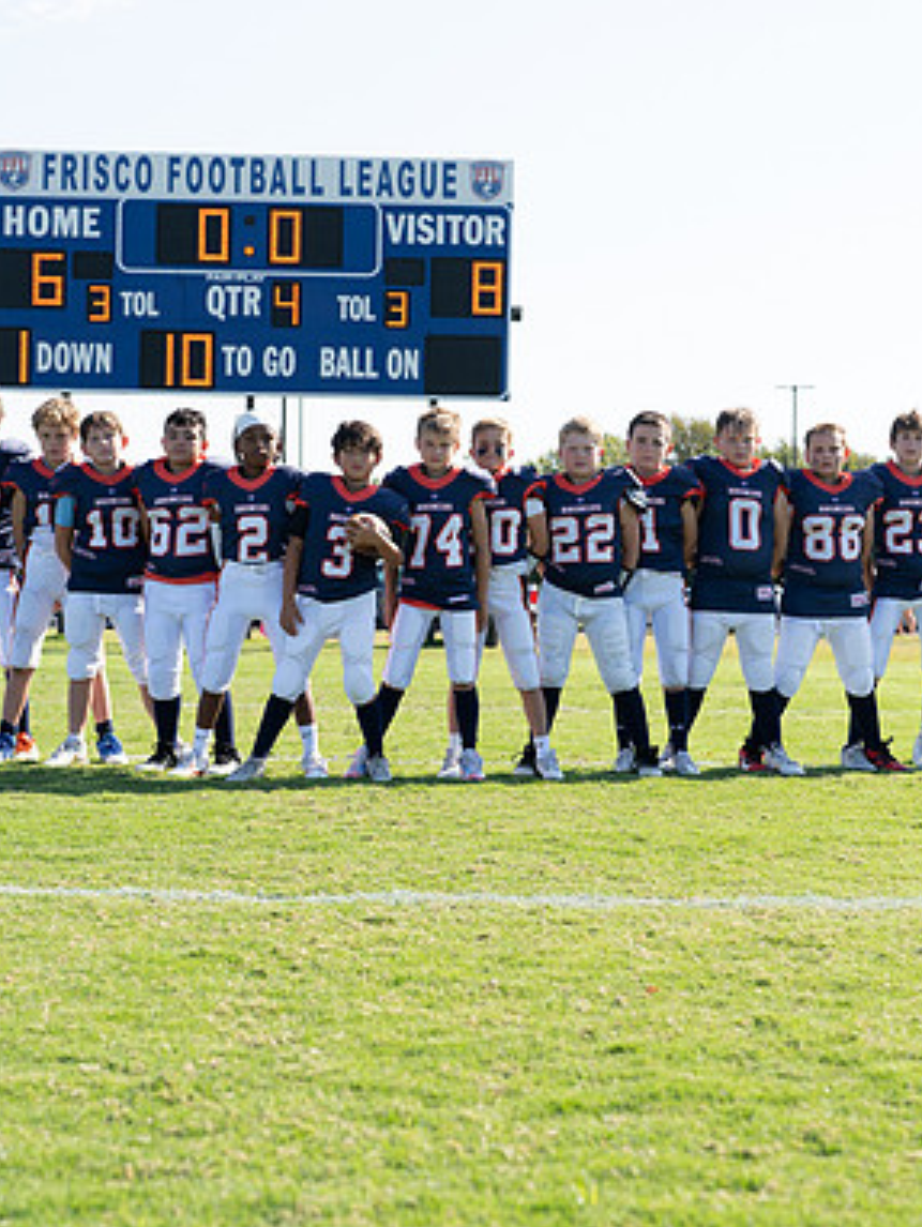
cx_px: 386
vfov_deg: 26.7
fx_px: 2590
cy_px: 618
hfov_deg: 20.2
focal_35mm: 73
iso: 100
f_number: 3.5
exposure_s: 1/500
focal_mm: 50
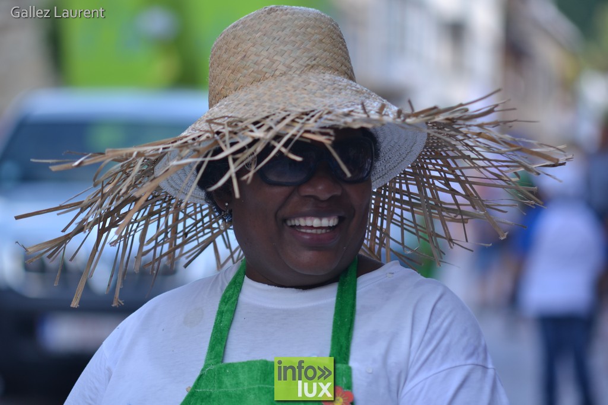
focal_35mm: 180
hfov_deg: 11.4
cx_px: 304
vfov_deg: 7.6
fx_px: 3040
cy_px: 202
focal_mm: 120
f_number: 2.8
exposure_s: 1/200
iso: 100
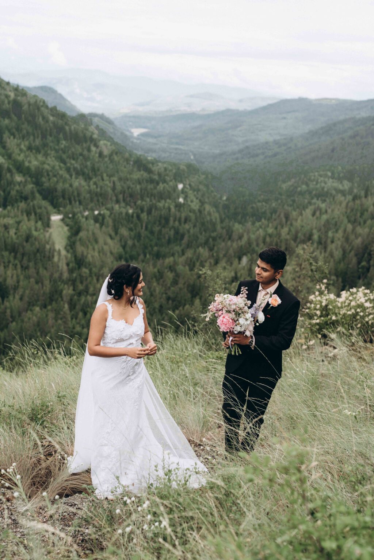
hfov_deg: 27.0
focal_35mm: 50
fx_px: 779
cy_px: 280
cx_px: 187
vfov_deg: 39.6
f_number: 2.8
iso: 100
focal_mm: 50
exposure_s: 1/500
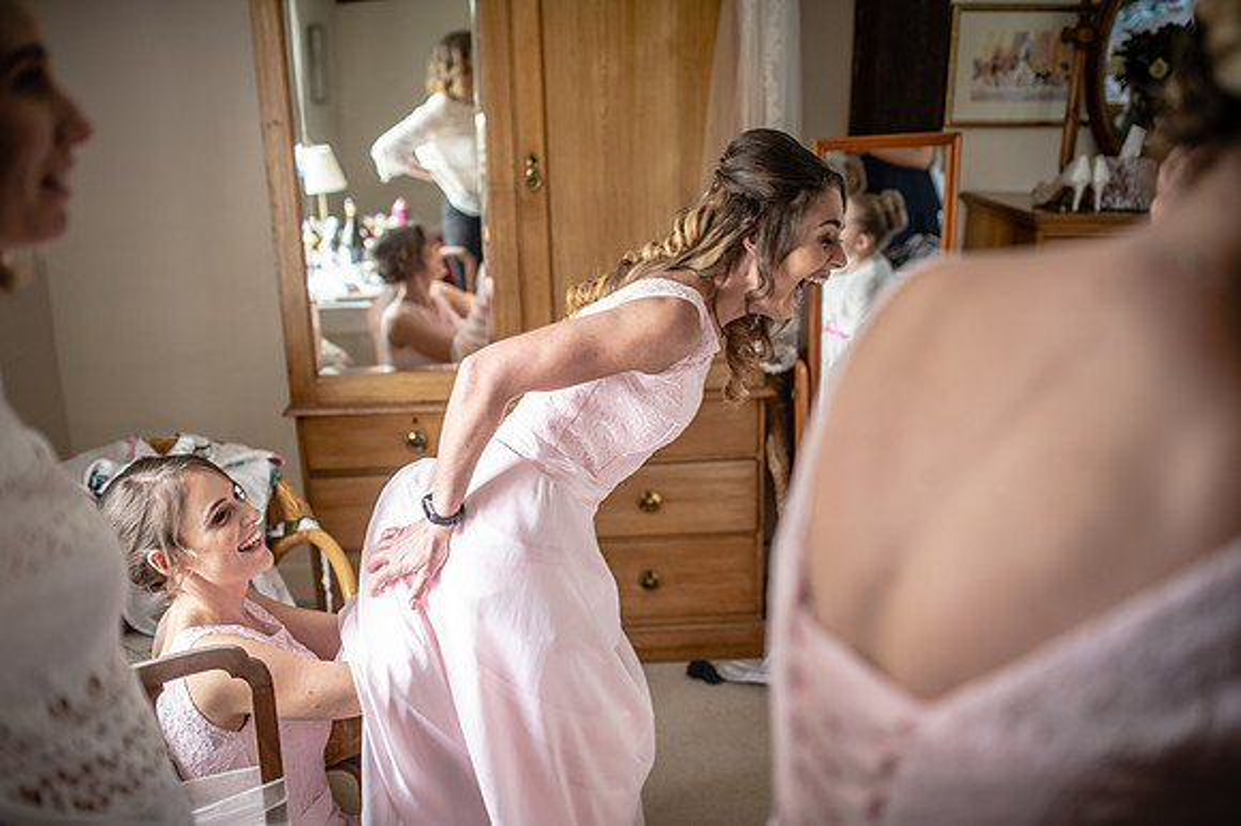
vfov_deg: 37.8
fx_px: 1206
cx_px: 620
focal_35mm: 35
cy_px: 413
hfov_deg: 54.5
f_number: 2
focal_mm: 35
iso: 250
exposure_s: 1/100
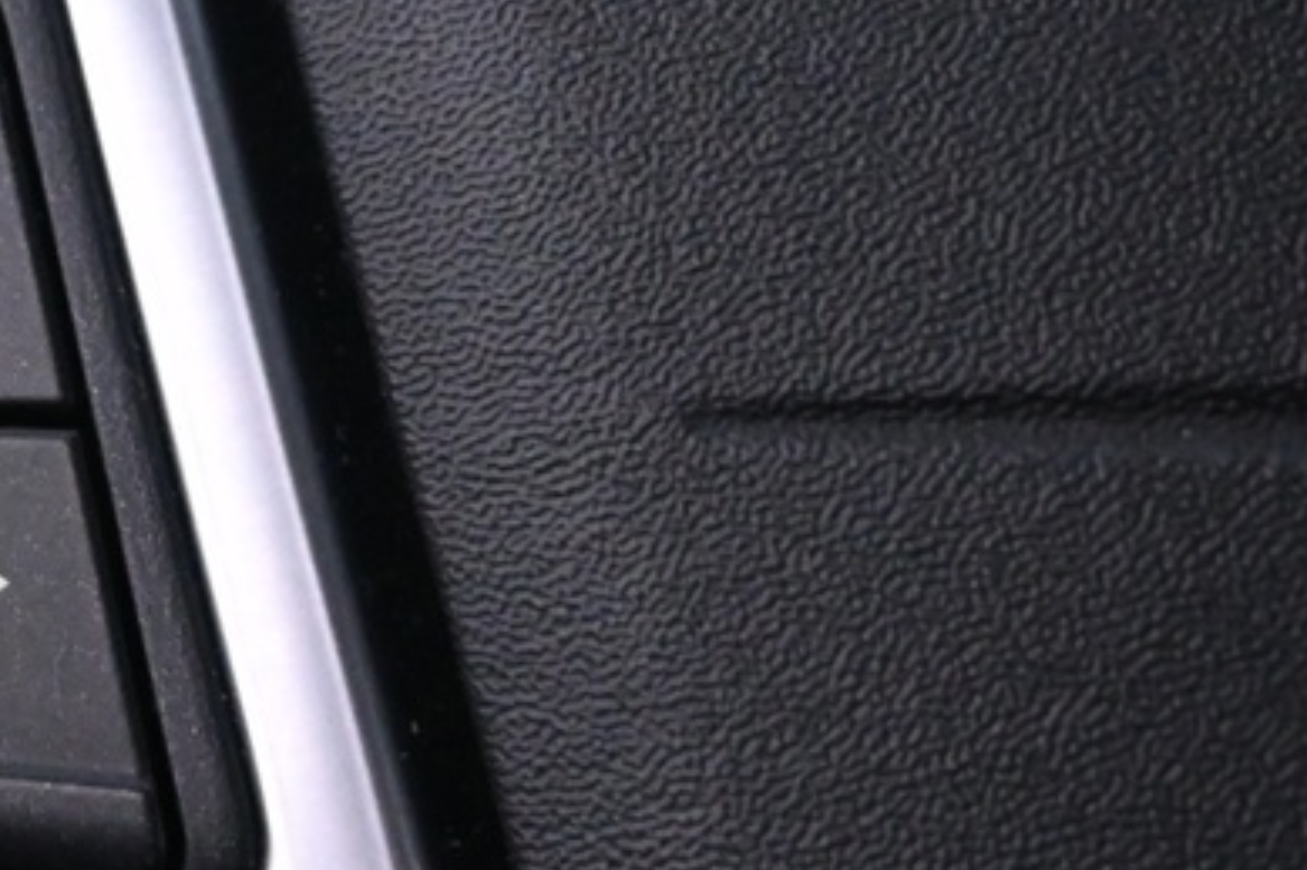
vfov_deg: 10.9
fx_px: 4536
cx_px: -531
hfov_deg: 15.4
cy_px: 282
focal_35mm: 125
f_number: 3.8
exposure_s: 1/30
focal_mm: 20
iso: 2500
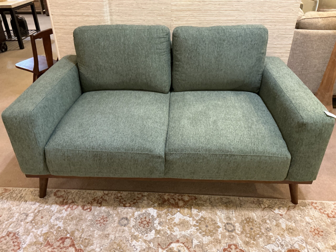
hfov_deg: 61.7
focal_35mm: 29
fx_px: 281
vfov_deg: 48.2
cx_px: 168
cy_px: 126
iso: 250
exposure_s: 1/40
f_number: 1.8
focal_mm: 3
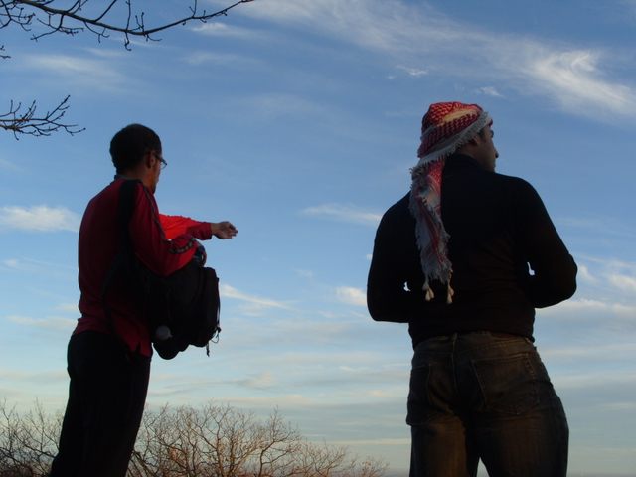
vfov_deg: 40.7
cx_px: 318
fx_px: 643
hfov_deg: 52.6
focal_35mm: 35
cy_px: 238
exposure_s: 1/250
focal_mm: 7.8
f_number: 5.3
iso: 80
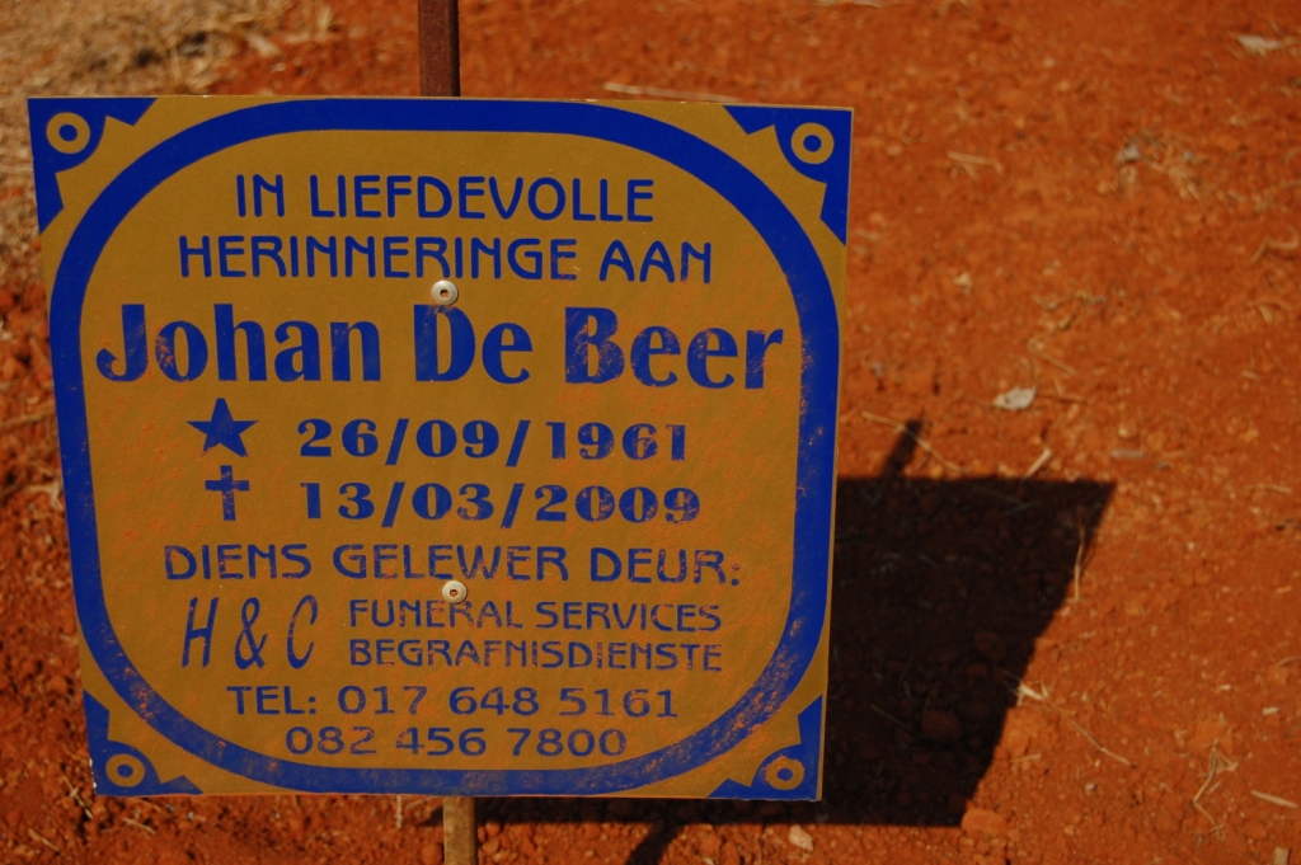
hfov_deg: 29.3
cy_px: 432
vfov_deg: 19.7
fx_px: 2492
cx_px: 650
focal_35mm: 69
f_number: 7.1
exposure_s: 1/2000
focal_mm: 46
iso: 400
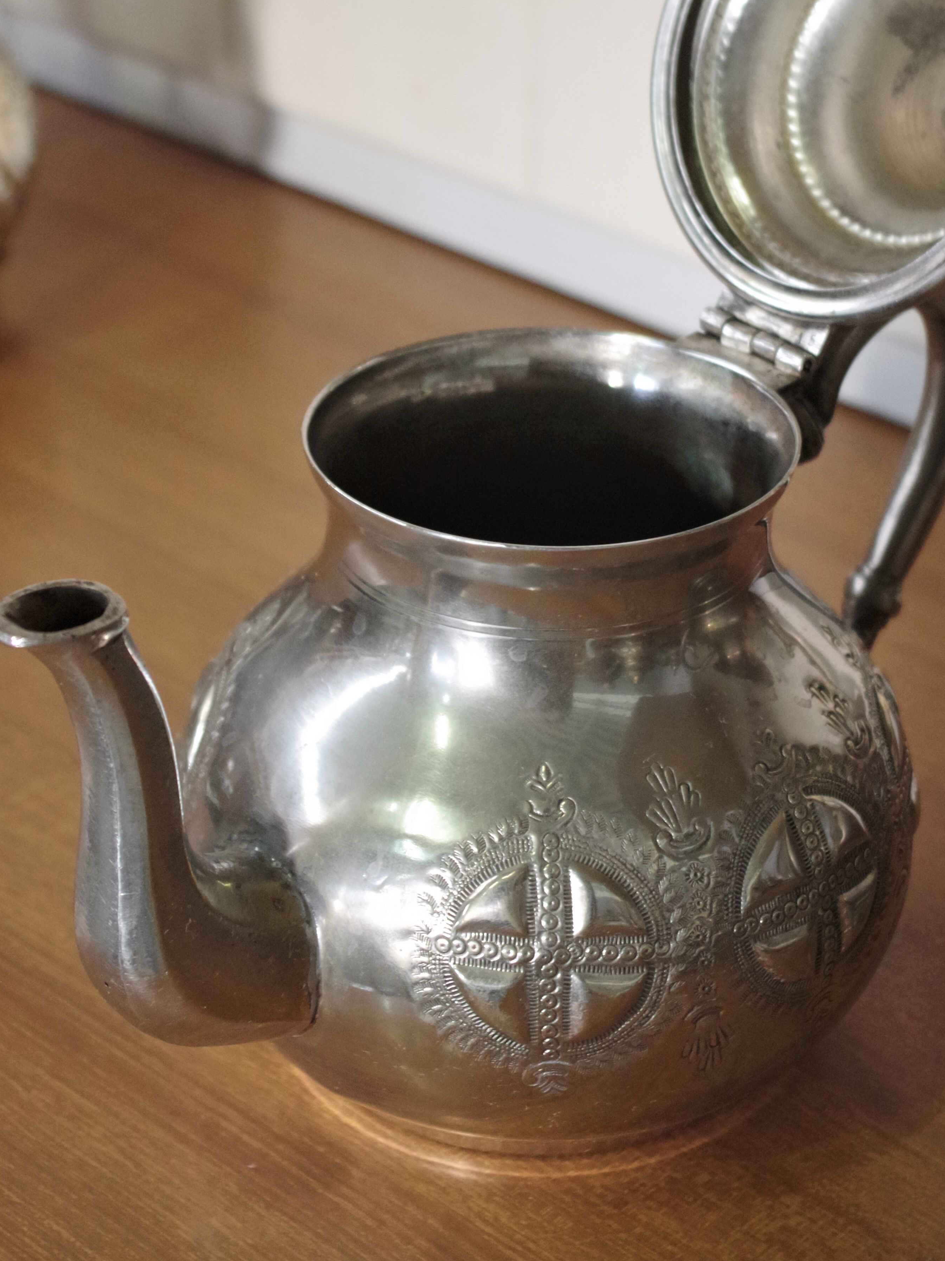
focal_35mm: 78
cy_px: 507
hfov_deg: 18.9
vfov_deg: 25.0
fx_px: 2839
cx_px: 581
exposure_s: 1/80
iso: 1600
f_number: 4.5
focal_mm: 35
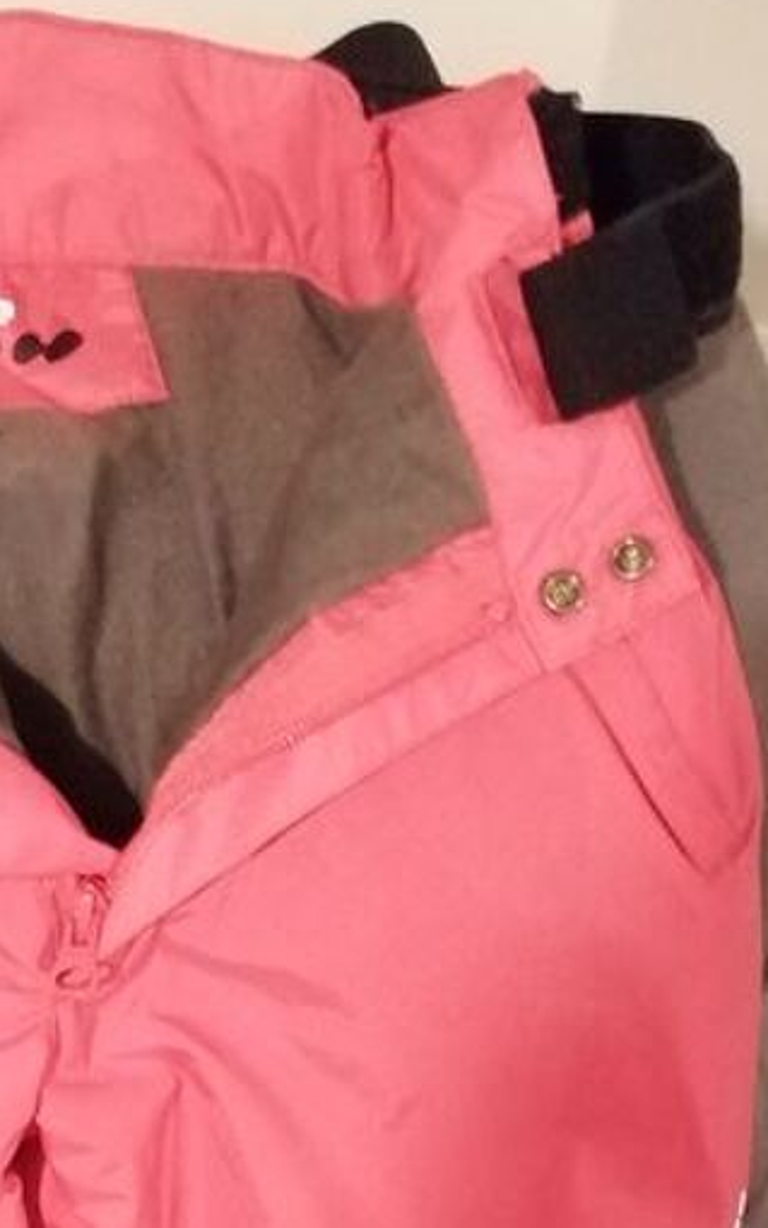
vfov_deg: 25.7
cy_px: 1456
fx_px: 2410
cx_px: -51
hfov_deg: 17.6
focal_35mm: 72
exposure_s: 1/12.5
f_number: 1.8
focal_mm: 3.62
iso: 1000
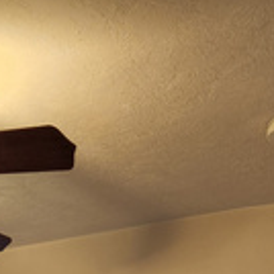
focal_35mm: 73
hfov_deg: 22.5
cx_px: -20
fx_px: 654
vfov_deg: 19.2
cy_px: 464
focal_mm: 5.4
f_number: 1.8
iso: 500
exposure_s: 1/120
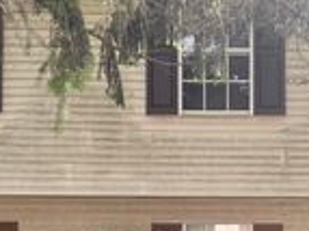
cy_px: 198
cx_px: 277
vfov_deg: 17.3
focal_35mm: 84
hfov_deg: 22.7
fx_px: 749
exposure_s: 1/412
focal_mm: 6.76
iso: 100
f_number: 1.78
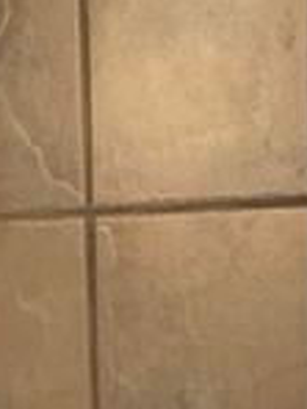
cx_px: 119
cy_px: 567
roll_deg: +1.4
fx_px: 1596
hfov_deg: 11.0
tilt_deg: -3.7
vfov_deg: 13.9
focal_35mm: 135
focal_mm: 4.25
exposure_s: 1/60
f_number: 1.8
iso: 200
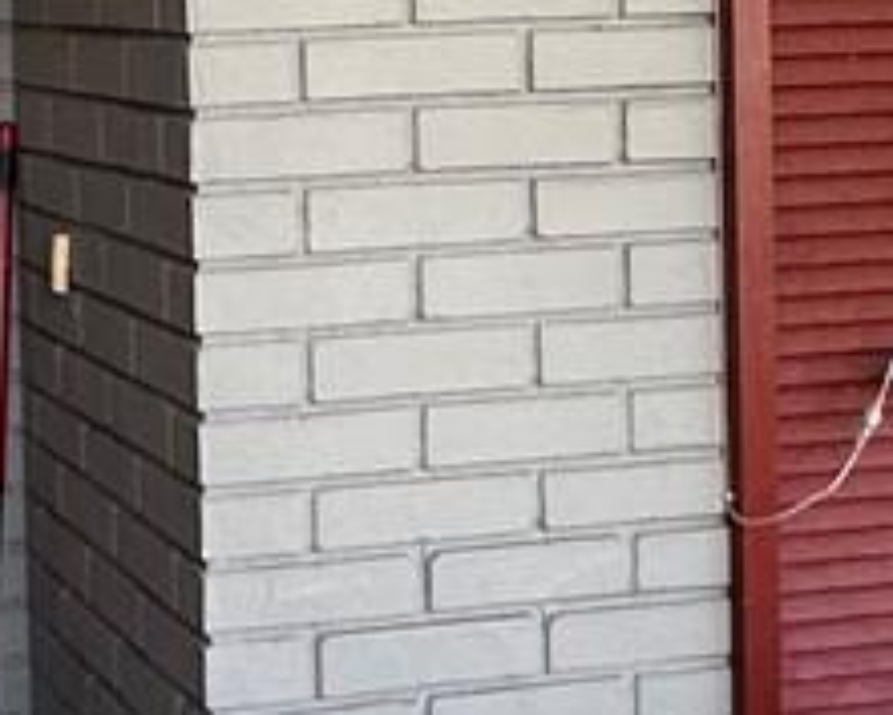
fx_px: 2618
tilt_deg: -2.6
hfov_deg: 19.0
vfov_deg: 15.4
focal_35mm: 99
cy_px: 61
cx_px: 85
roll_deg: +1.8
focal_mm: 2.22
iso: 160
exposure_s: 1/120
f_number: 2.2
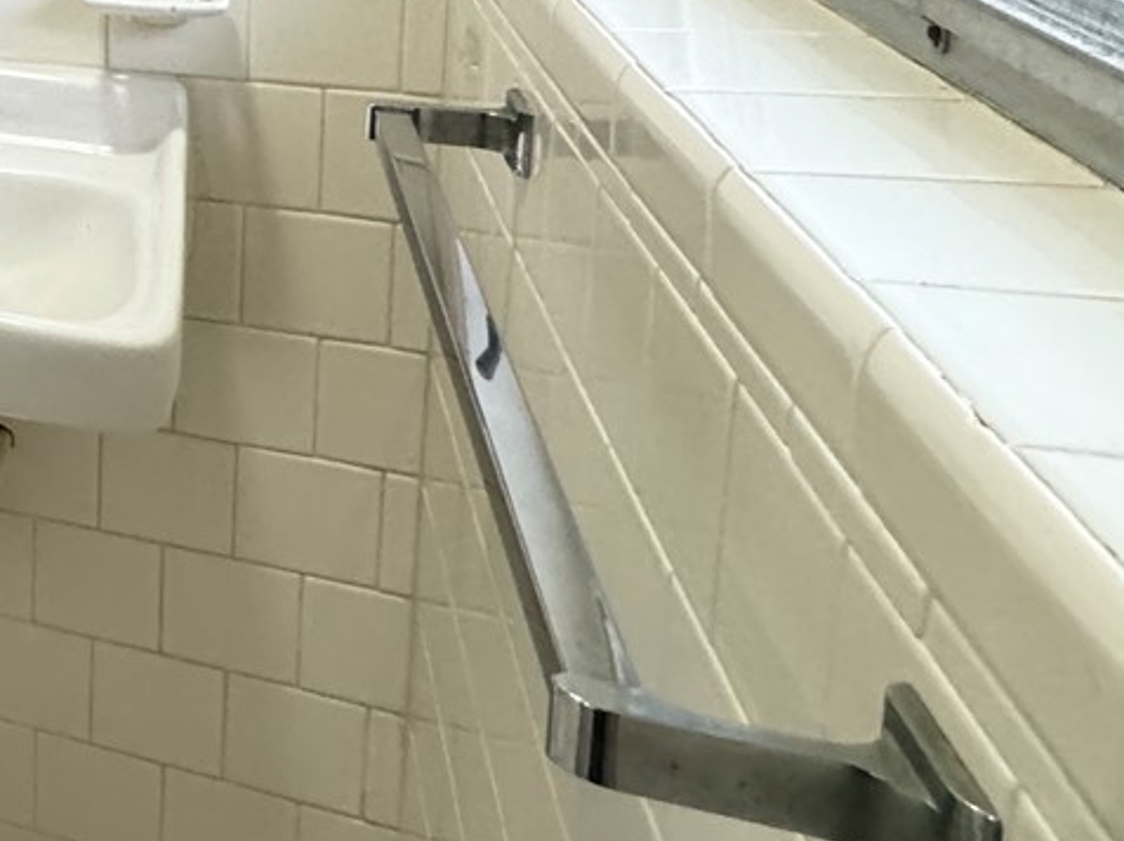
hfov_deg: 27.6
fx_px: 1525
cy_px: -130
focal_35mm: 47
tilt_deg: -9.0
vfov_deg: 27.6
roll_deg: +2.7
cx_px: -566
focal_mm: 2.22
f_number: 2.2
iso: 400
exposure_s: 1/60
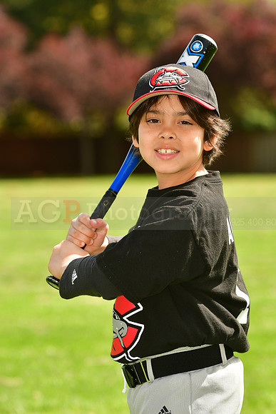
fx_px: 2586
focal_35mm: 225
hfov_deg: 6.1
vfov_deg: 9.1
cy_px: 207
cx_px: 138
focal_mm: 150
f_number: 5
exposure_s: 1/640
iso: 200
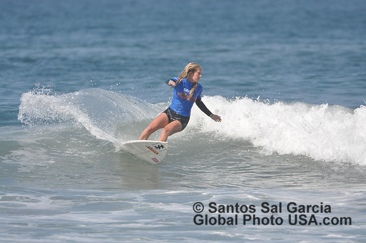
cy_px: 122
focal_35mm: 825
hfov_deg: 2.5
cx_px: 183
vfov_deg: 1.7
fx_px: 8376
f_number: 6.3
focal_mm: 550
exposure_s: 1/1600
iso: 400
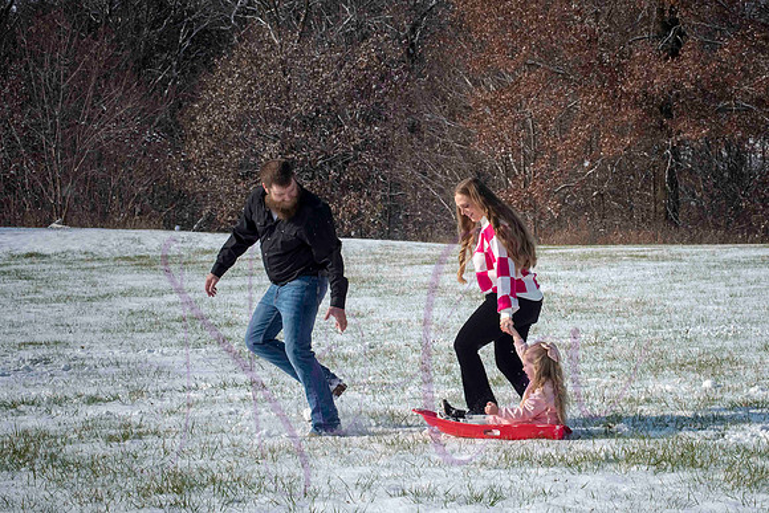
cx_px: 494
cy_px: 280
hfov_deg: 19.8
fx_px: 2199
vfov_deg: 13.3
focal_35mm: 103
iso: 640
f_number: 14
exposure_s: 1/1000
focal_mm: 80
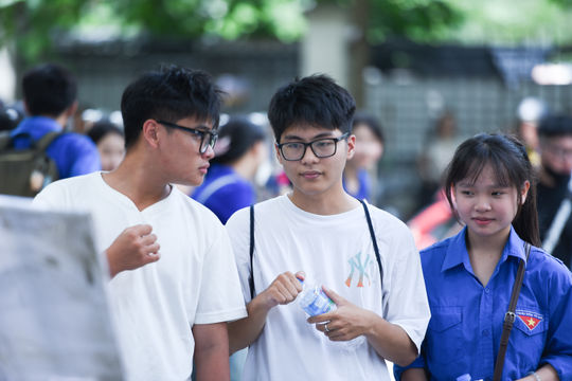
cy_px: 190
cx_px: 286
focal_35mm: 200
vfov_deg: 6.9
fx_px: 3178
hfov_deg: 10.3
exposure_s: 1/400
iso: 160
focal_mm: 200
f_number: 2.8
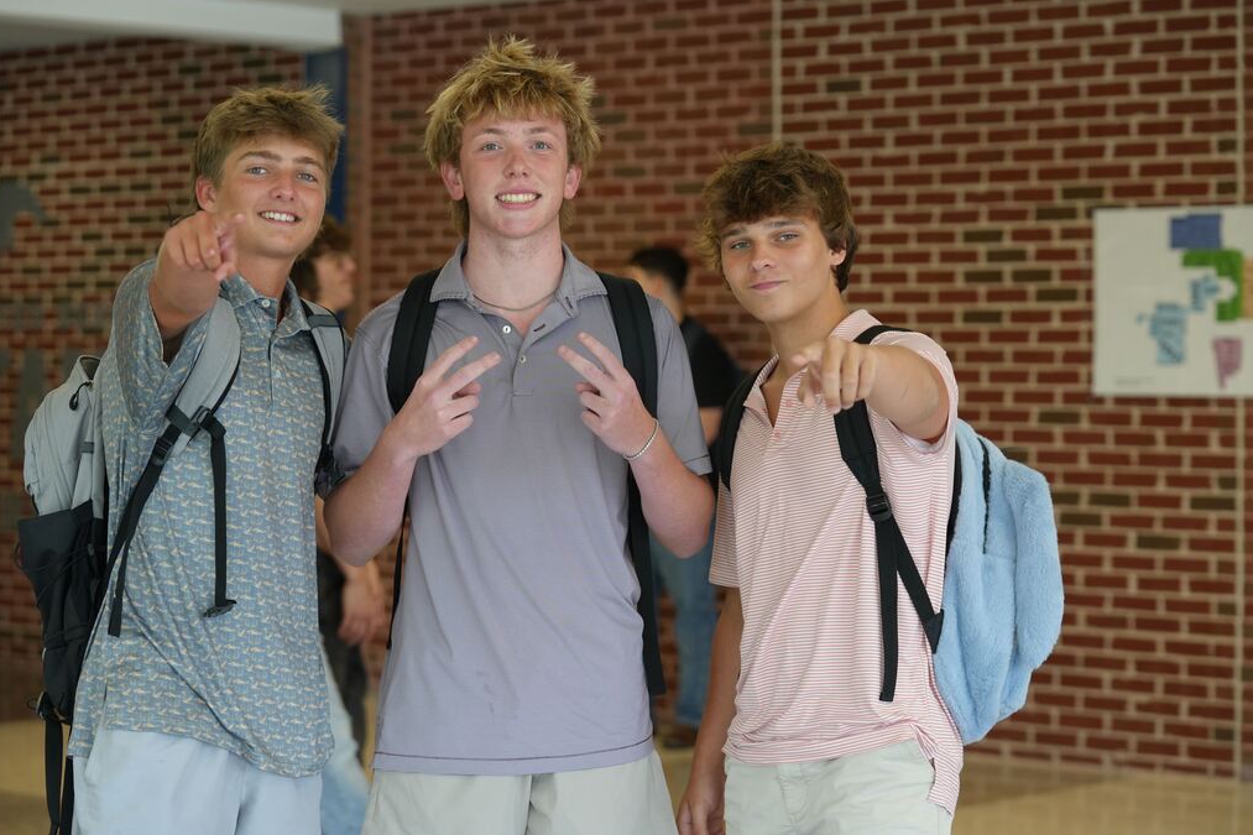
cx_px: 622
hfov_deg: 22.9
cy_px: 414
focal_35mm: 89
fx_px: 3097
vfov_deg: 15.4
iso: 640
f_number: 4
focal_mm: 88
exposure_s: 1/160
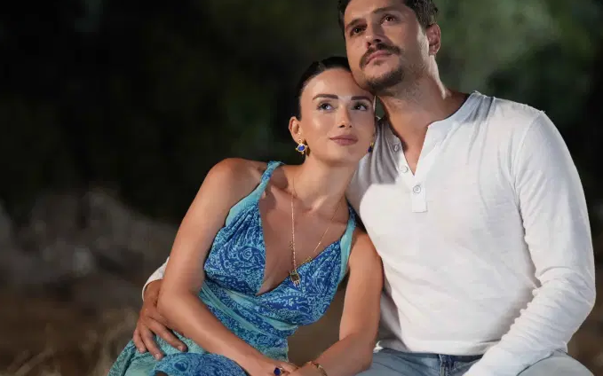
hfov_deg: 14.5
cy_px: 196
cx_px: 330
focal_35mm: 144
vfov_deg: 9.1
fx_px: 2366
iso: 12800
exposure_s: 1/100
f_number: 2.8
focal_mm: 109
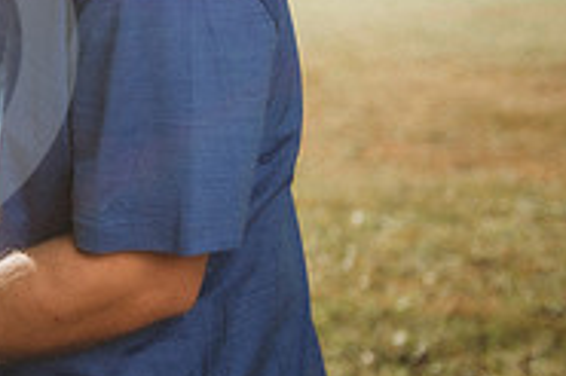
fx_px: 2042
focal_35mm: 130
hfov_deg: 14.8
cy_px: -91
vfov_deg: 10.3
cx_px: -263
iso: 100
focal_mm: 40
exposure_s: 1/1000
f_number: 2.8
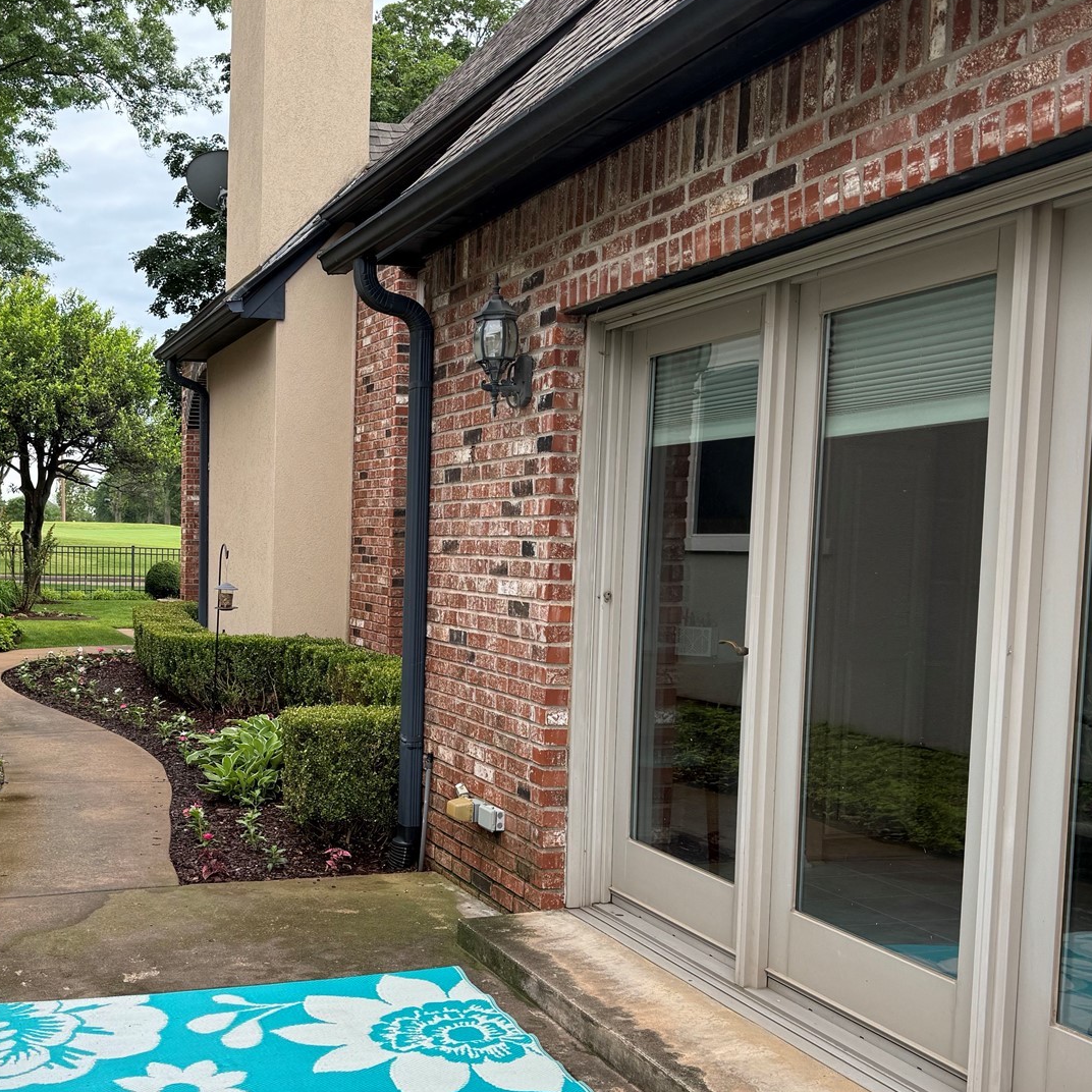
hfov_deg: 42.7
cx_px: 296
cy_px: 637
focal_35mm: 38
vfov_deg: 43.7
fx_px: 1356
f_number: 1.78
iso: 80
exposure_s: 1/782
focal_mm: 6.76
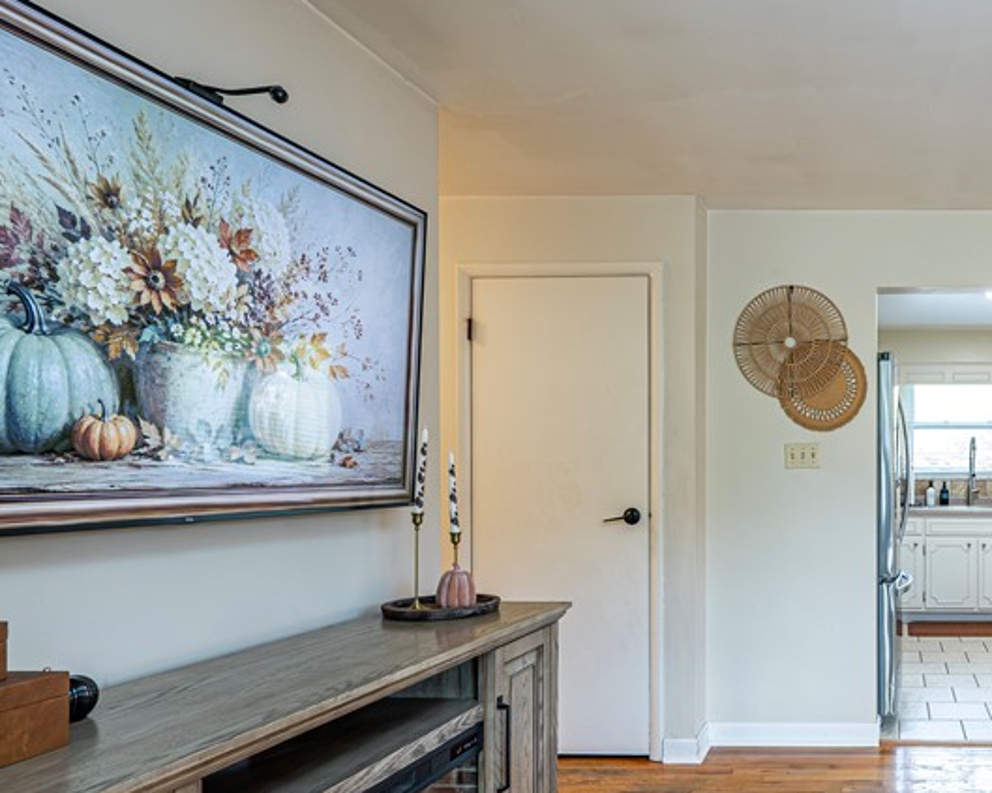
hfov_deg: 55.8
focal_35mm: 27
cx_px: 886
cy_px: 477
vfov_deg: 52.8
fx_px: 793
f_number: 8
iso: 2000
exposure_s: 1/50
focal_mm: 14
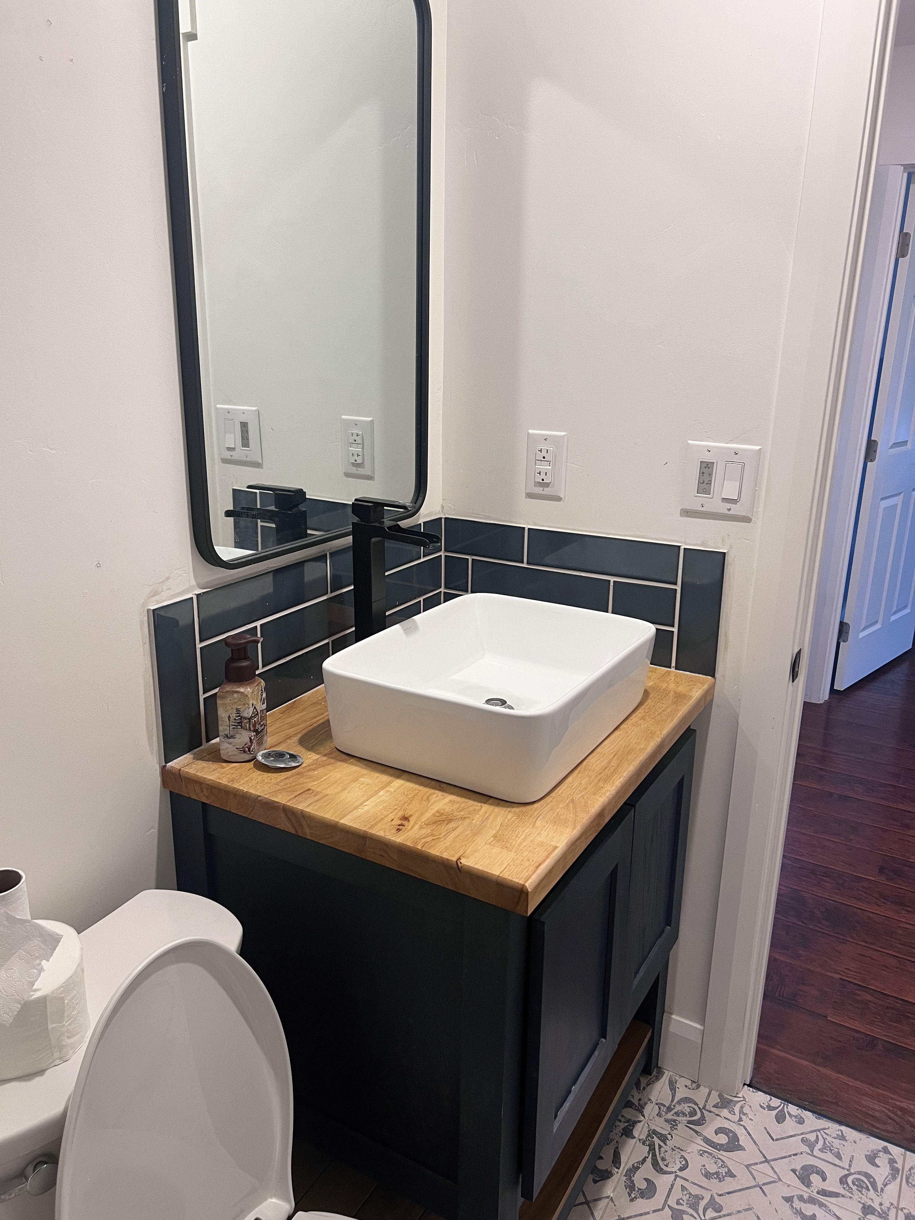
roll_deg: -1.4
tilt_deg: -16.6
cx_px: 458
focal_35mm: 26
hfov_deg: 53.1
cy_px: 610
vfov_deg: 67.3
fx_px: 916
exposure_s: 1/60
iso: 100
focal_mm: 5.7
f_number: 1.5
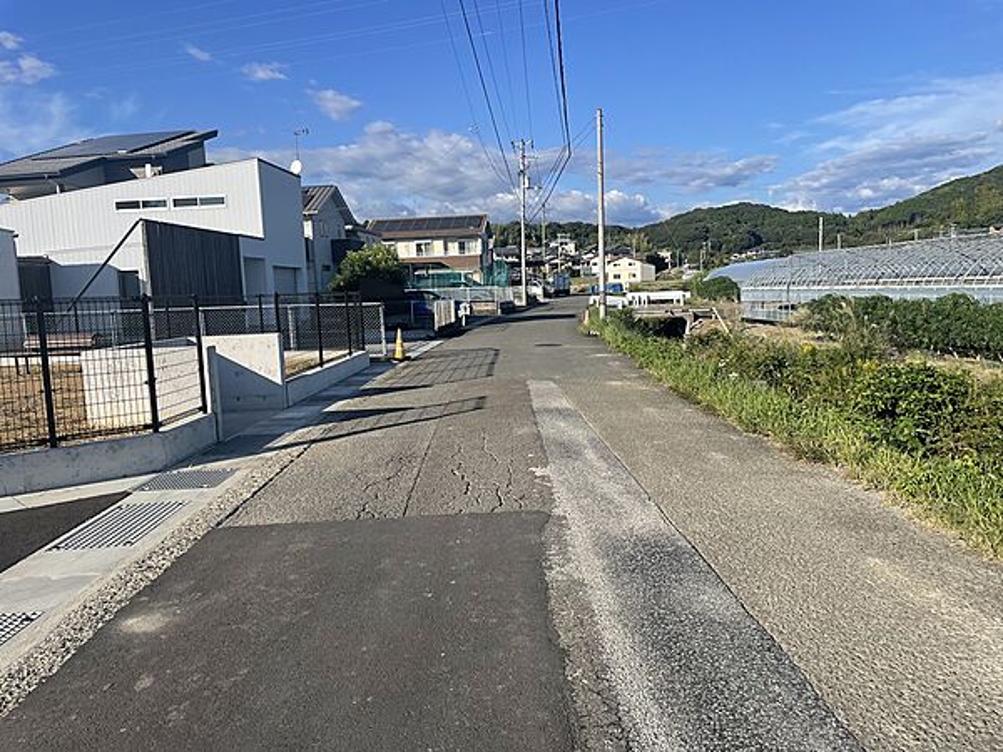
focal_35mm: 26
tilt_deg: -3.1
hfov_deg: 67.3
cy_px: 376
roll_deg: +2.3
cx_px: 502
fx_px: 753
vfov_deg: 53.1
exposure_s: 1/3401
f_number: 1.6
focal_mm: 4.2
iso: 32
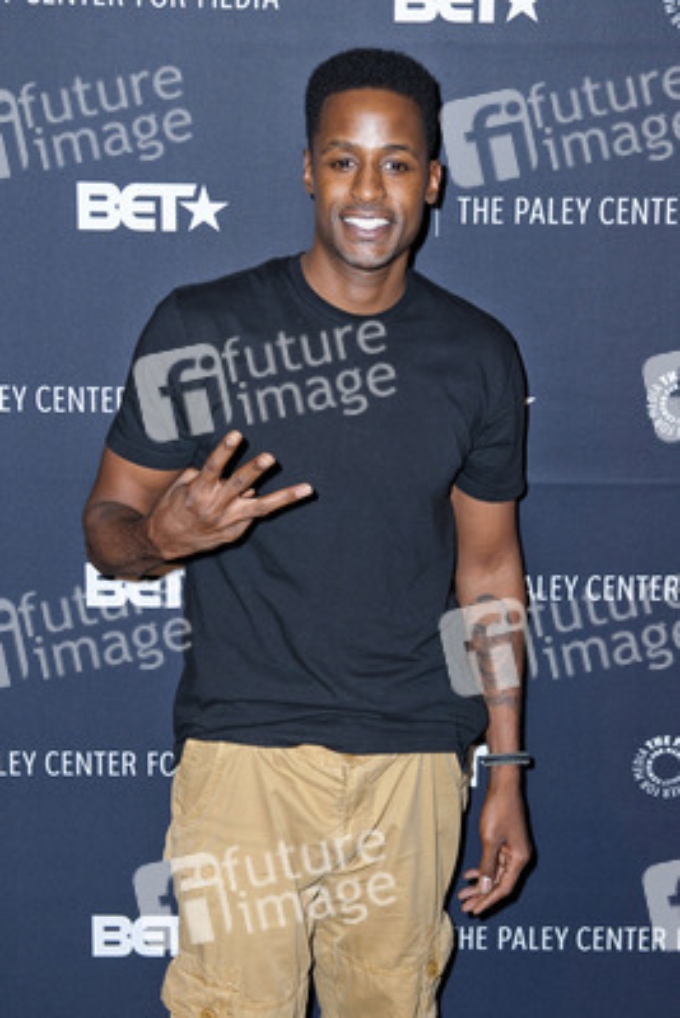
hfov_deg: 27.0
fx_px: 1415
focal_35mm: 50
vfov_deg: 39.6
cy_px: 509
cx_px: 340
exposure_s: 1/320
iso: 400
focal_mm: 50
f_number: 4.5
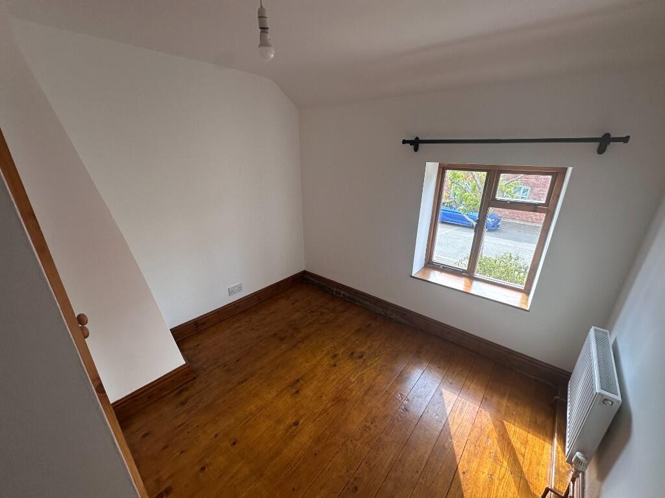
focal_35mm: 14
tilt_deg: -20.1
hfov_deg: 102.1
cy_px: 249
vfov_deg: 85.7
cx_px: 332
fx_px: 269
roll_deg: -0.7
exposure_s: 1/99
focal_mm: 2.22
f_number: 2.2
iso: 100
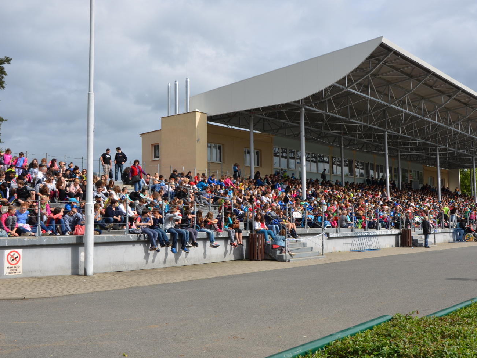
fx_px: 573
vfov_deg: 34.7
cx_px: 275
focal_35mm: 42
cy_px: 176
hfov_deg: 45.1
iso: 100
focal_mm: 25
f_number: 9
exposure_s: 1/250
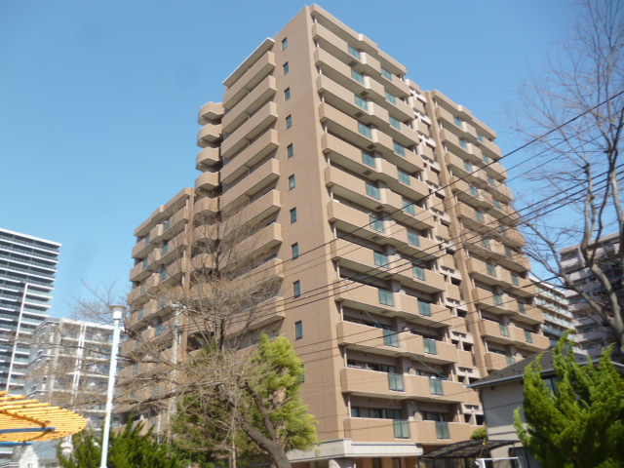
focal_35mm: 28
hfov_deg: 63.4
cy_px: 234
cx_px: 312
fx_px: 505
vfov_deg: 49.7
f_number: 9
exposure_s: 1/80
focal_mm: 5
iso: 100
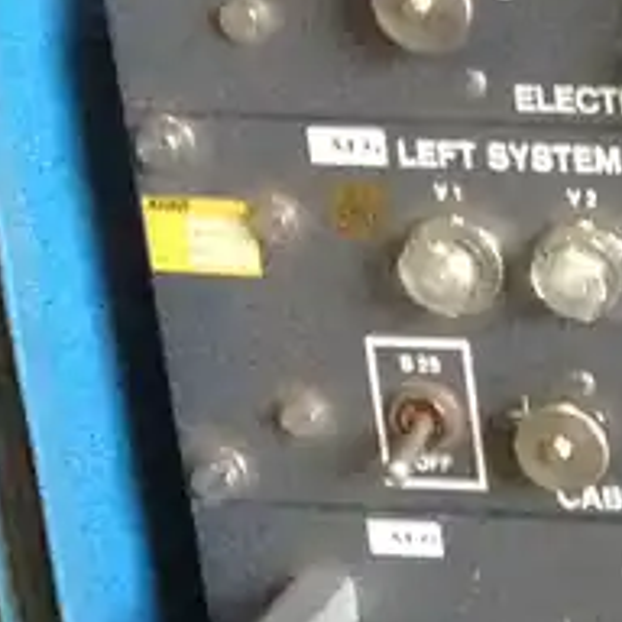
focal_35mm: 161
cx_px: 1218
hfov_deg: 10.1
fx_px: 3273
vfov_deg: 10.9
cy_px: 334
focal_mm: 4.28
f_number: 2.4
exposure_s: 1/15
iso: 800
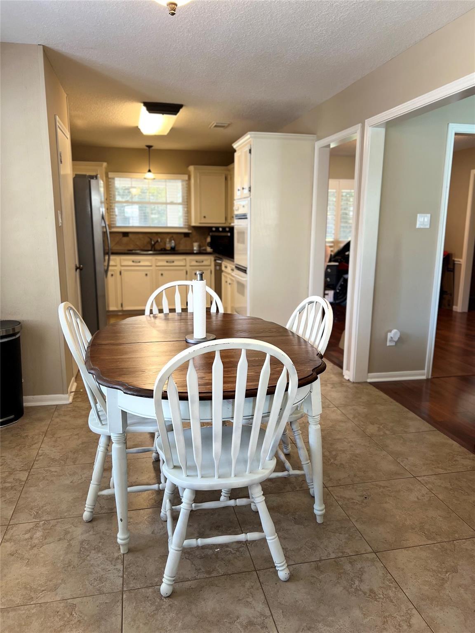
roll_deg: -0.2
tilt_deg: -11.0
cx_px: 238
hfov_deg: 53.1
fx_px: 476
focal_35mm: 26
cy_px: 316
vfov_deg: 67.3
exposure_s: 1/60
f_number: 1.5
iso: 80
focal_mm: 5.7
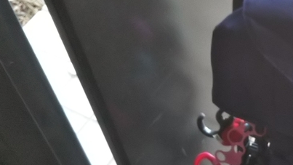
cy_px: 94
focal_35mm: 83
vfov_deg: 14.6
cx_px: 289
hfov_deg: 24.5
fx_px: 645
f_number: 2.2
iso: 100
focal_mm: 4
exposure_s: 1/30
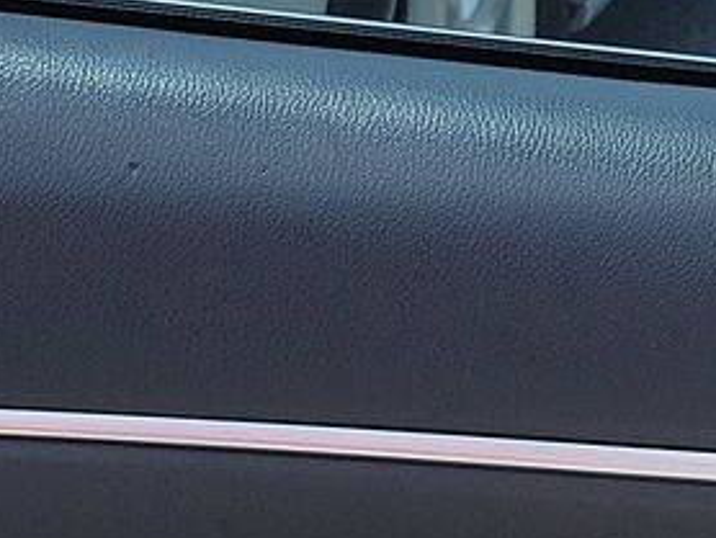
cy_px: 821
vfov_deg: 10.4
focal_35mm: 138
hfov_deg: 14.2
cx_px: 639
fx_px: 2857
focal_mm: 6.7
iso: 50
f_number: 1.8
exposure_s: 1/400
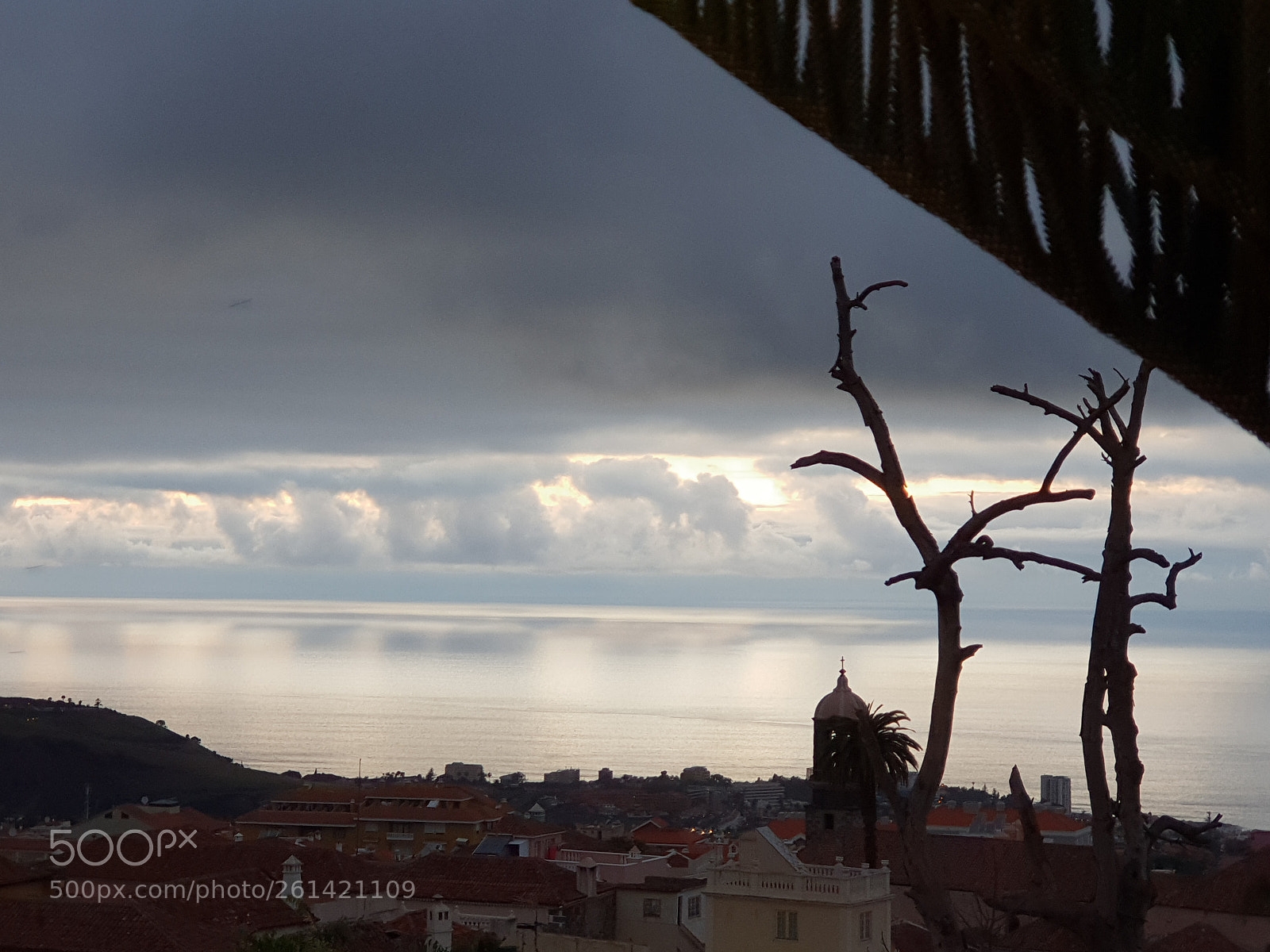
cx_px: 635
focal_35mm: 52
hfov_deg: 36.8
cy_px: 476
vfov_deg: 28.0
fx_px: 1908
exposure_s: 1/33
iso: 50
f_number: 2.4
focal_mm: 6
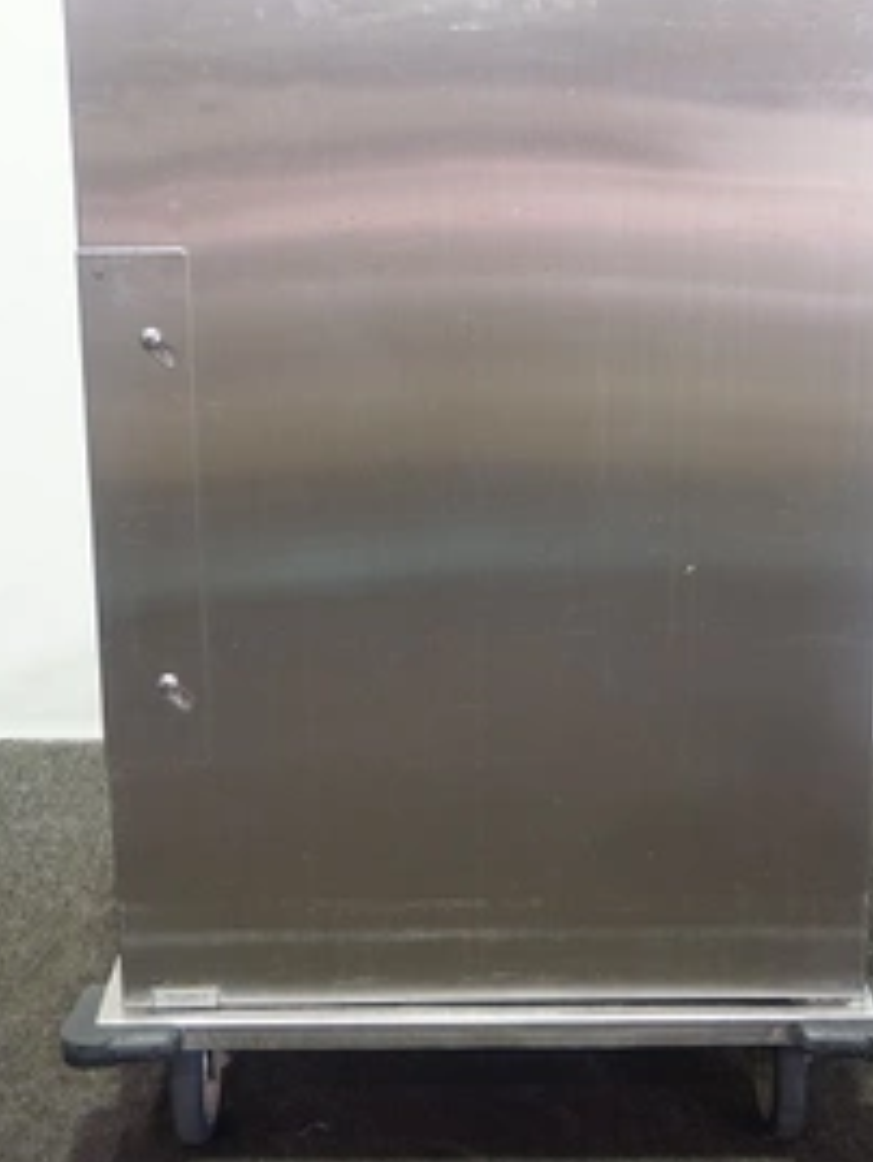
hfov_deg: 25.4
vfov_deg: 33.2
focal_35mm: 58
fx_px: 1939
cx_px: 478
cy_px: 428
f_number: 4.5
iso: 800
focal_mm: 27
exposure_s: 1/20
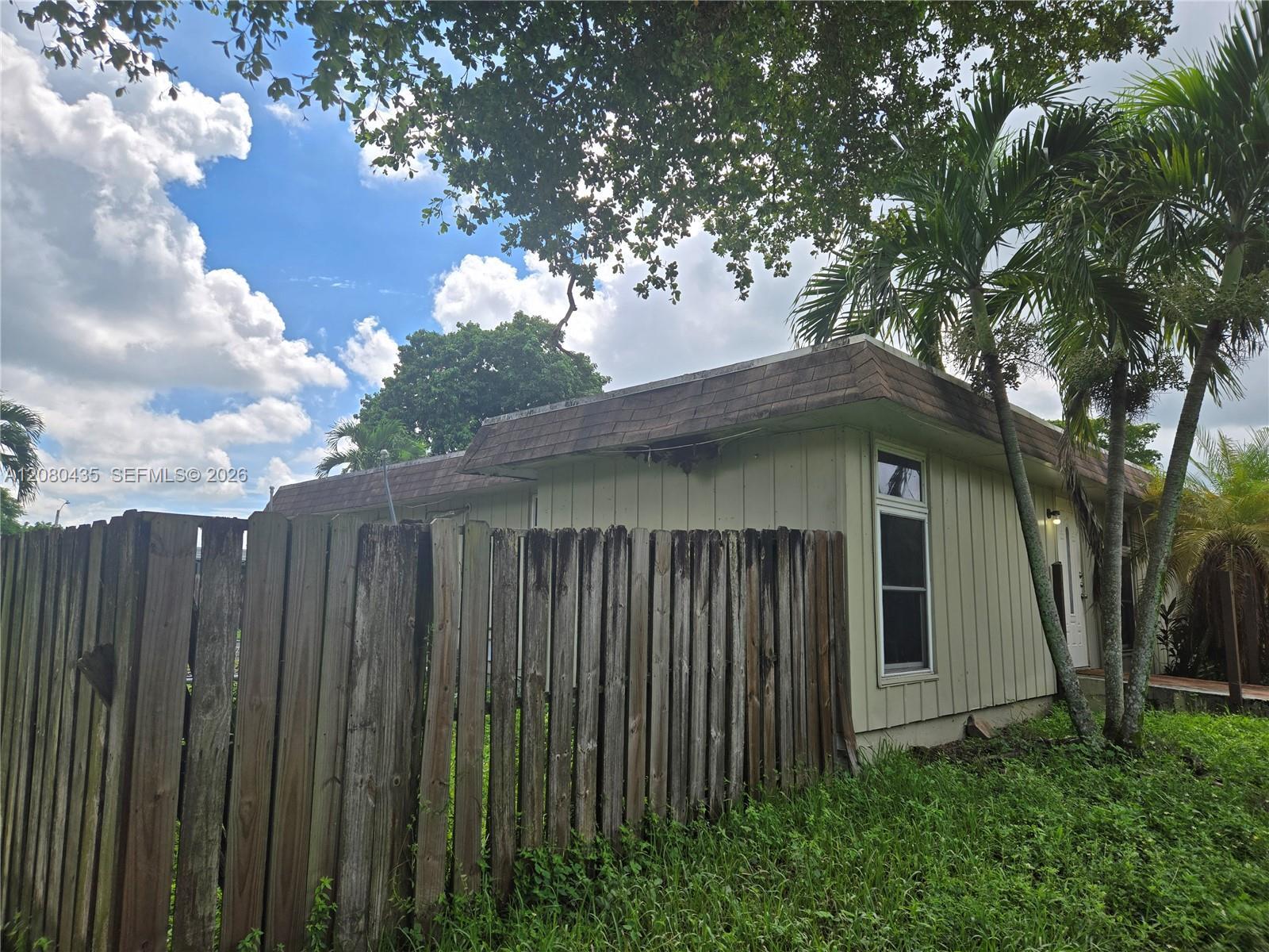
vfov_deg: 58.9
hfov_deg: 73.9
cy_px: 476
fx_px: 843
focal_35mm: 23
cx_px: 634
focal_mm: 5.4
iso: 25
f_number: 1.8
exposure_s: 1/1962
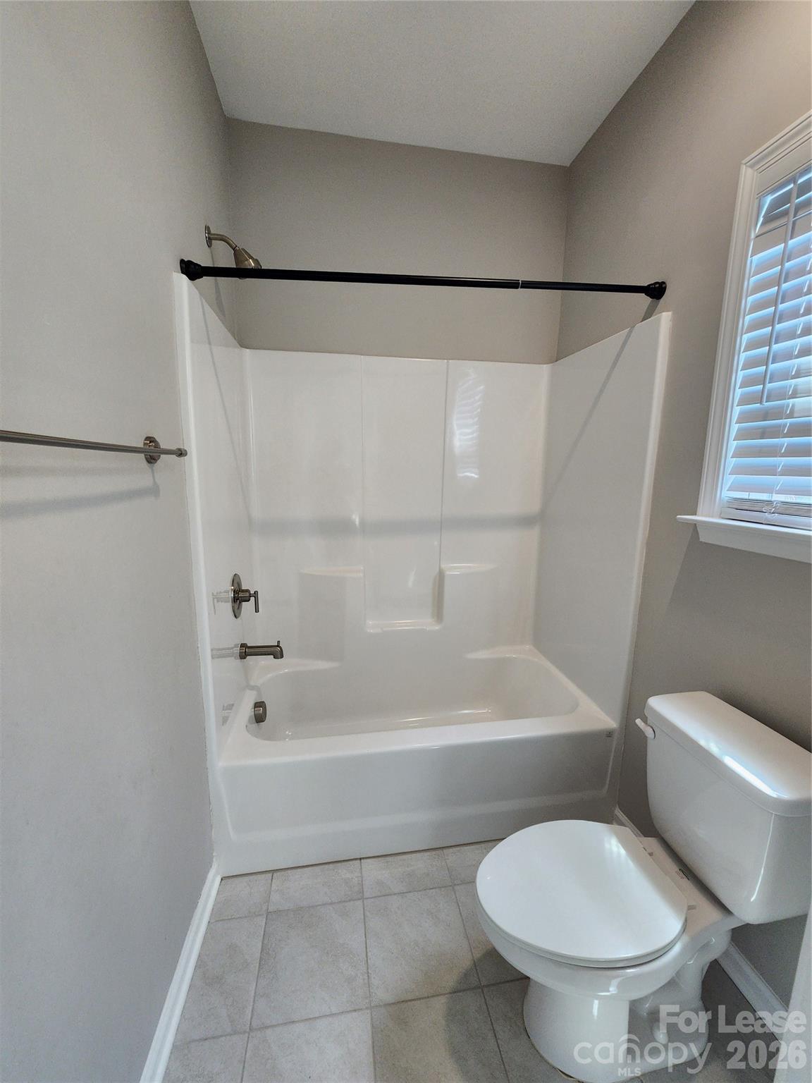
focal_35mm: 13
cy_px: 542
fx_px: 407
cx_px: 406
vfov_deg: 106.2
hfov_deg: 89.9
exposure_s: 1/60
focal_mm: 2.2
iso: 160
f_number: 2.2
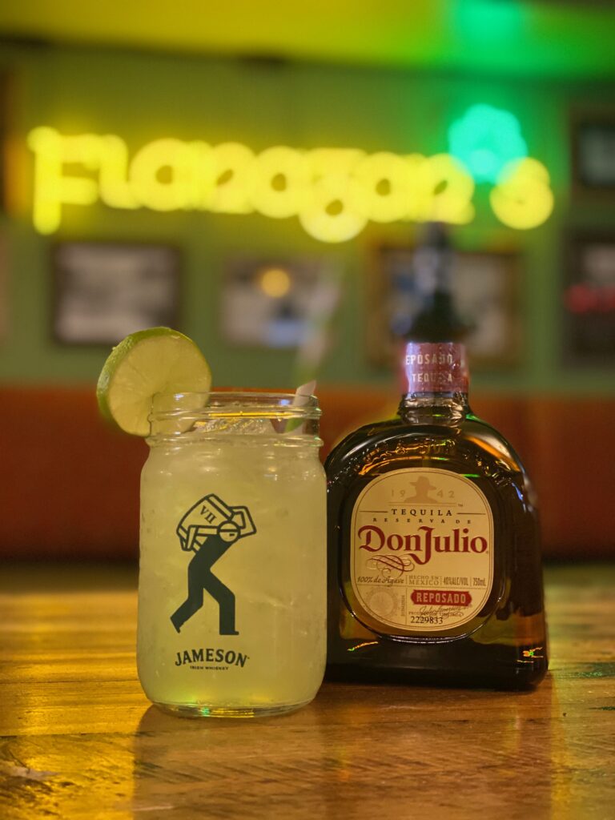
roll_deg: -1.0
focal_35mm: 52
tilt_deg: +5.6
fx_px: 1232
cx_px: 308
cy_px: 410
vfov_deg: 36.8
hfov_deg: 28.0
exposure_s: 1/24
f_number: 2
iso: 400
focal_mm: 6
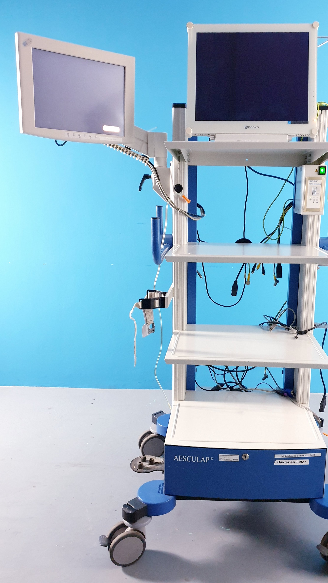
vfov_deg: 66.1
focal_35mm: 29
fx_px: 448
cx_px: 211
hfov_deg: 39.8
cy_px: 286
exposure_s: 1/33
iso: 320
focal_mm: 4.3
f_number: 1.5
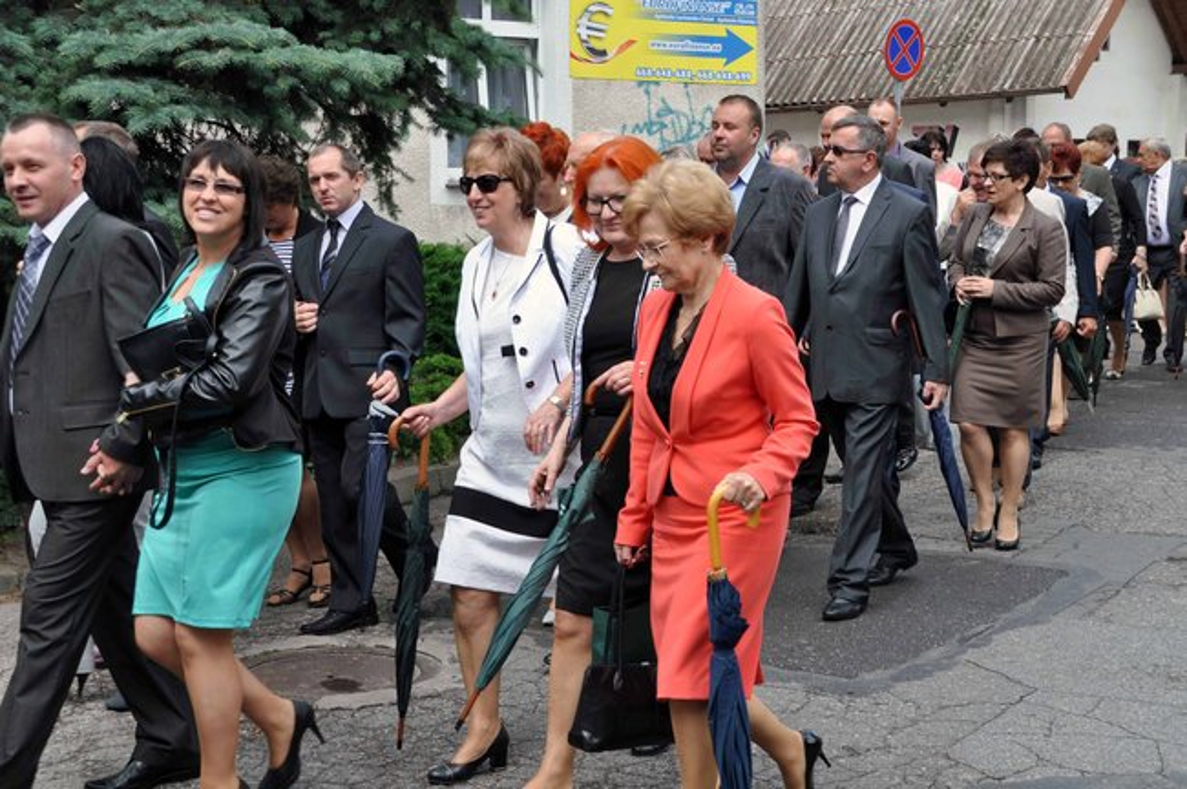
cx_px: 594
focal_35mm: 66
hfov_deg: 30.5
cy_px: 394
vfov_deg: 20.6
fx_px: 2174
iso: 200
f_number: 8
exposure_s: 1/250
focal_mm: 44
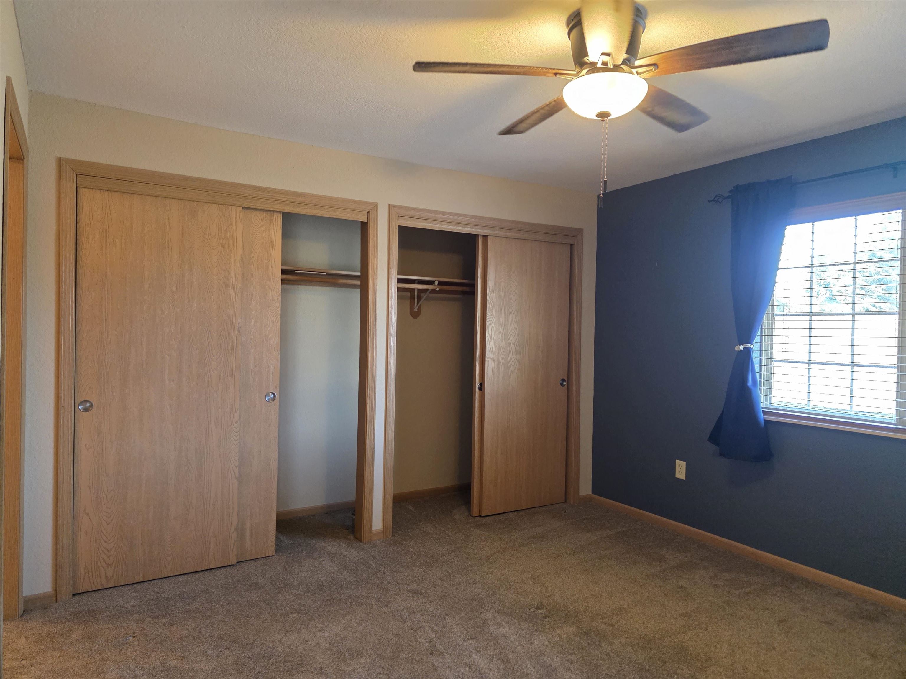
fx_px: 602
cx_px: 453
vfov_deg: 58.9
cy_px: 340
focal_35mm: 23
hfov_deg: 73.9
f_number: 1.7
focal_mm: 6.3
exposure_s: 1/120
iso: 640
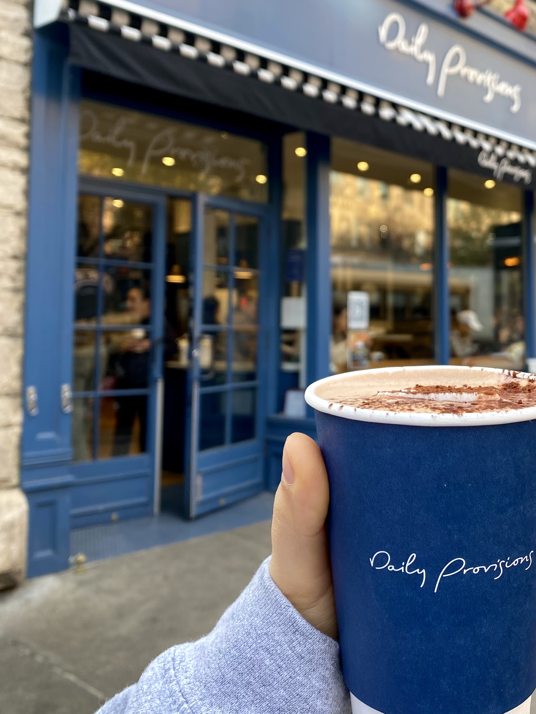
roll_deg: -0.9
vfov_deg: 47.6
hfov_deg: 36.2
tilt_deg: +3.6
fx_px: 805
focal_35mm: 39
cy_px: 288
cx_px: 383
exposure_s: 1/122
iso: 50
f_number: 1.8
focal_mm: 4.25
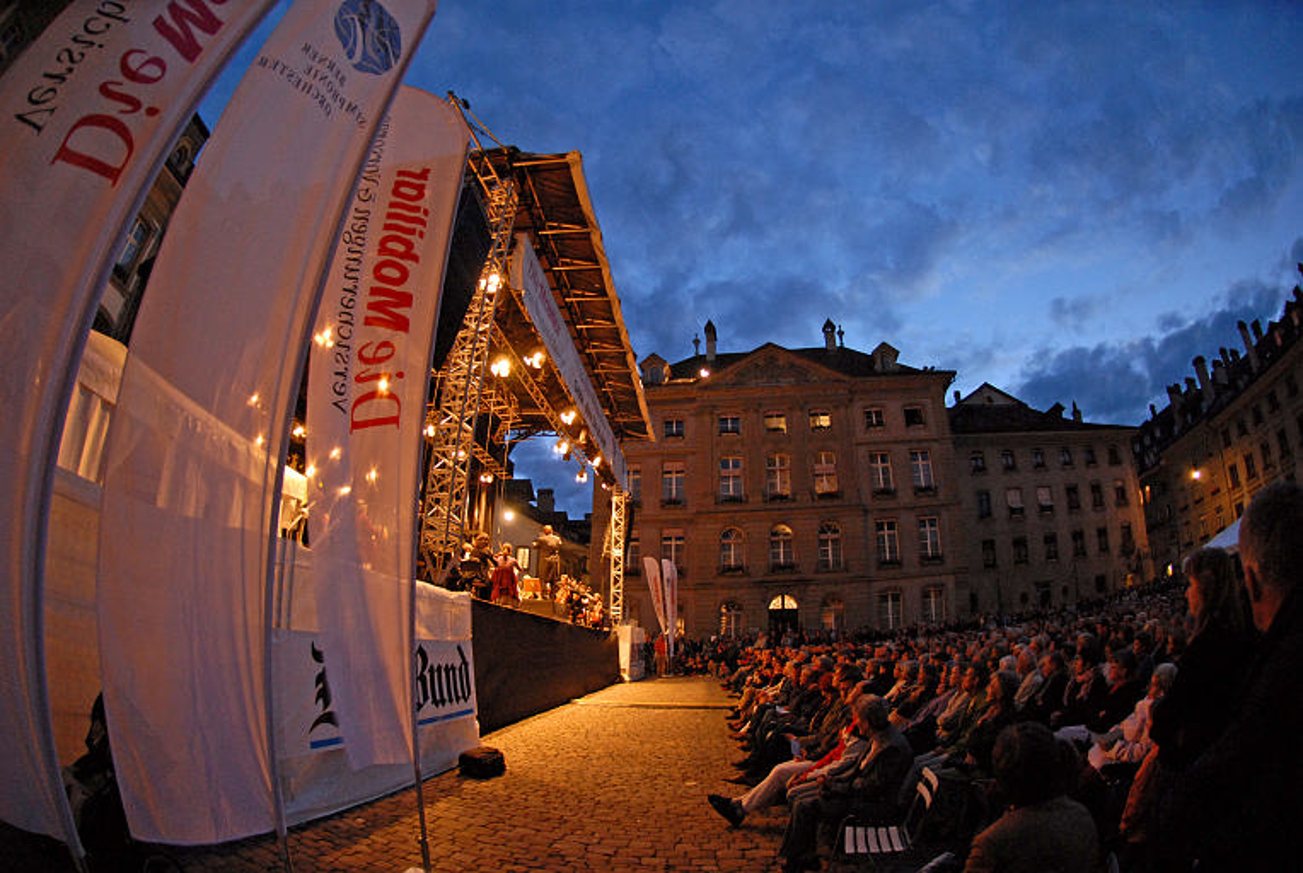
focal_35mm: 16
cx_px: 652
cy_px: 436
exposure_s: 1/15
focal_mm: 10.5
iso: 800
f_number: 2.8
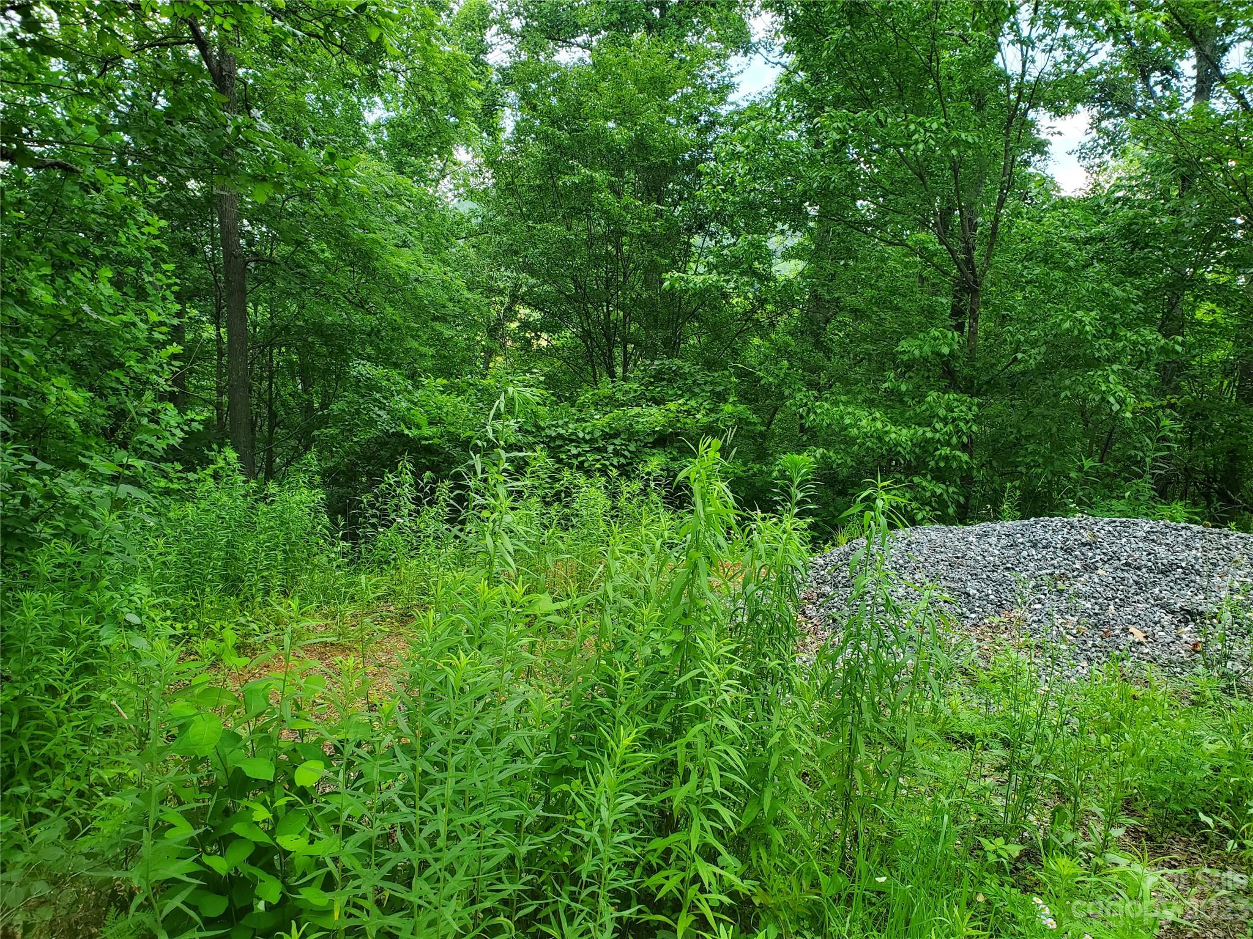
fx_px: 941
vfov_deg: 53.1
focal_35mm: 26
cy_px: 470
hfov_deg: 67.3
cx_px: 626
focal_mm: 4.3
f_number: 2.4
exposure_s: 1/132
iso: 50
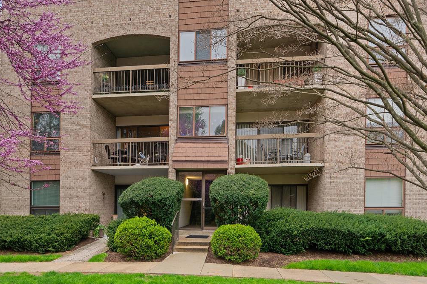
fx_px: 273
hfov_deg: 76.1
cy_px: 94
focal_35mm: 23
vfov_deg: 54.0
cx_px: 207
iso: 100
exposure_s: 1/6
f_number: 8
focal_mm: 16
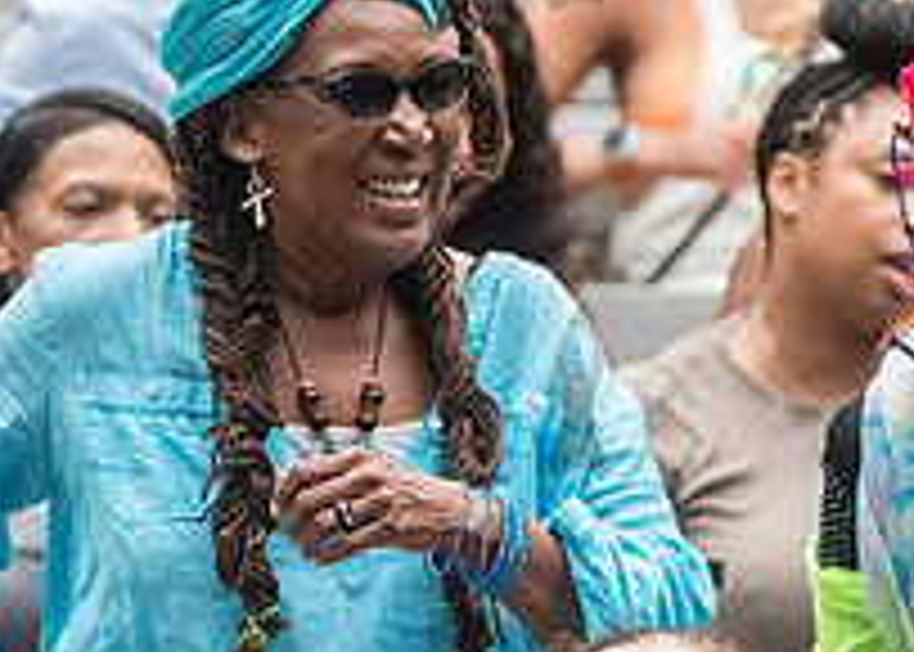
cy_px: 355
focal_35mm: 770
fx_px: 19988
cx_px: 460
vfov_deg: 1.9
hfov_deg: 2.6
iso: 3200
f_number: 4
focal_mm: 200
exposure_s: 1/500
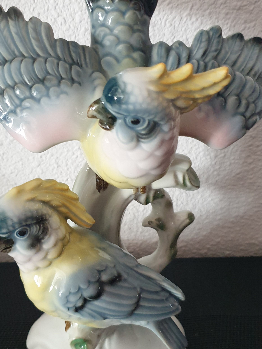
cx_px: 96
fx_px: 424
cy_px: 187
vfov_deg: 44.8
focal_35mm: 42
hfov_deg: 34.1
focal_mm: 4.3
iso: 250
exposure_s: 1/29
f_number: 1.5
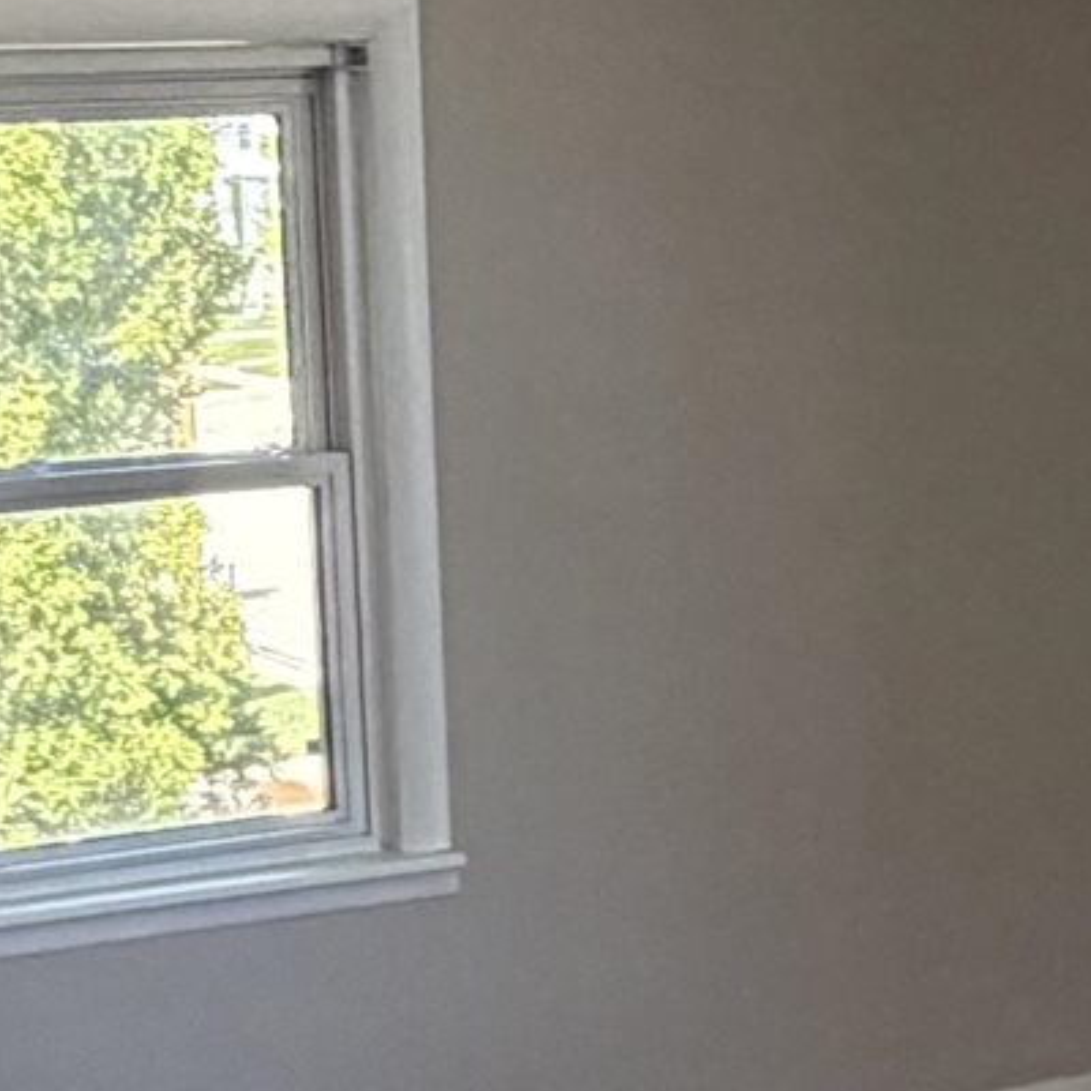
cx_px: 644
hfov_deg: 18.3
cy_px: 611
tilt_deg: -9.1
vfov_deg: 18.3
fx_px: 3387
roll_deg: +2.1
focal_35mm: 95
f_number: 2.2
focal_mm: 2.22
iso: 250
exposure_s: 1/121
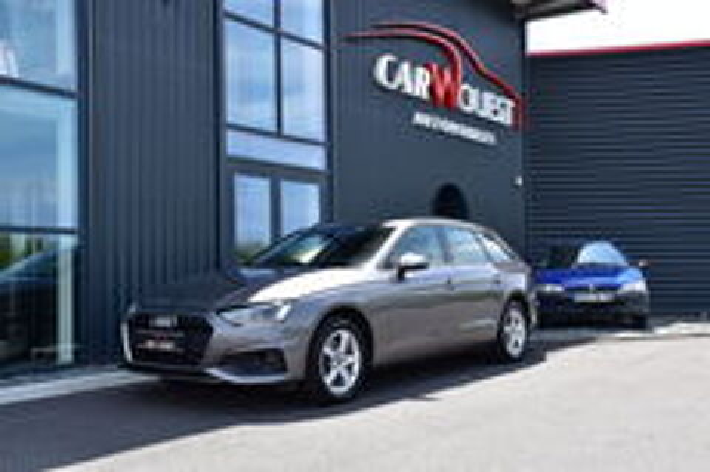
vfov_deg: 34.1
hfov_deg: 49.6
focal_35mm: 39
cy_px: 236
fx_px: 768
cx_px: 355
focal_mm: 26
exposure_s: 1/200
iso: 400
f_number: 10
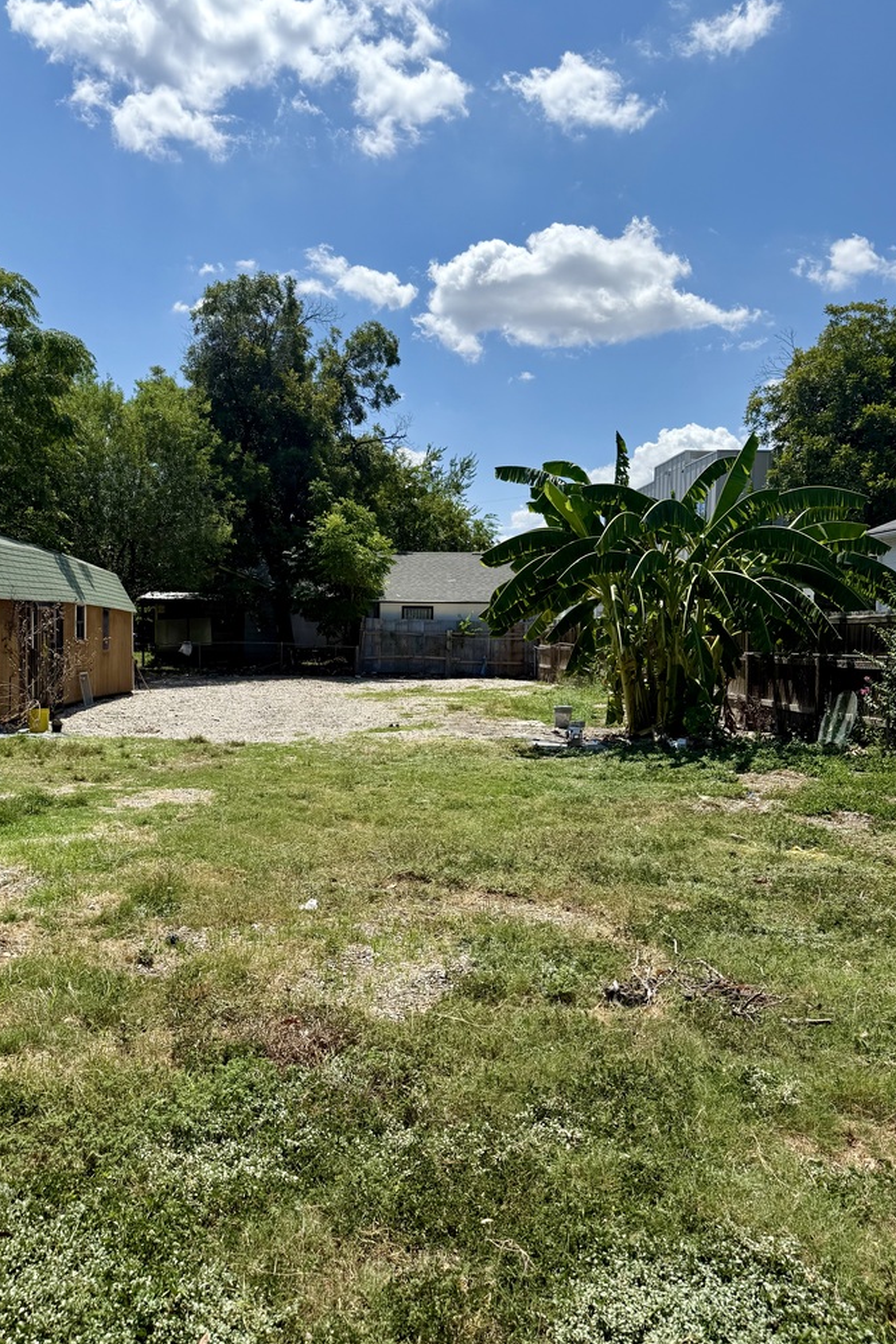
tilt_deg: -0.5
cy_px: 652
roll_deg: -0.5
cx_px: 363
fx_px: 1007
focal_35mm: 27
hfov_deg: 47.7
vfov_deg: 67.4
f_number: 1.78
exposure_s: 1/8130
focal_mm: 6.76
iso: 80
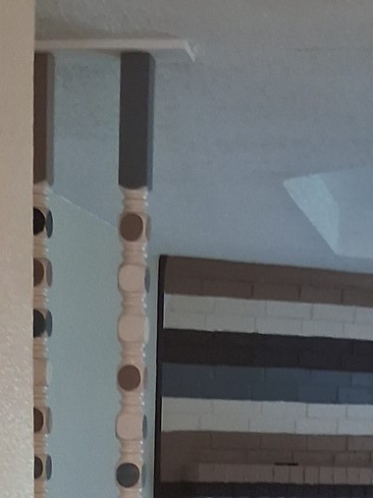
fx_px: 1509
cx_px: 206
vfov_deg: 16.7
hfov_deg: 14.1
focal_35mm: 105
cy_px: 787
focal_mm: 3.98
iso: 400
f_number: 1.8
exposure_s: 1/50
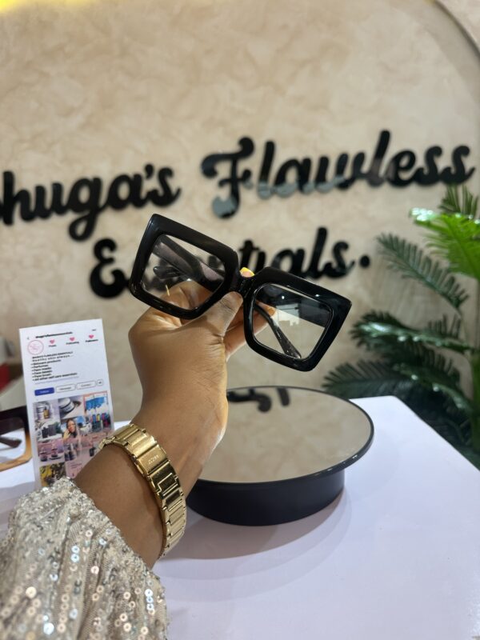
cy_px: 320
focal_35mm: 24
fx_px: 444
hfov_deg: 56.8
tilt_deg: -12.5
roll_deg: +3.1
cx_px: 240
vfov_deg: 71.6
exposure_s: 1/126
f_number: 1.78
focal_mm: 6.86
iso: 64
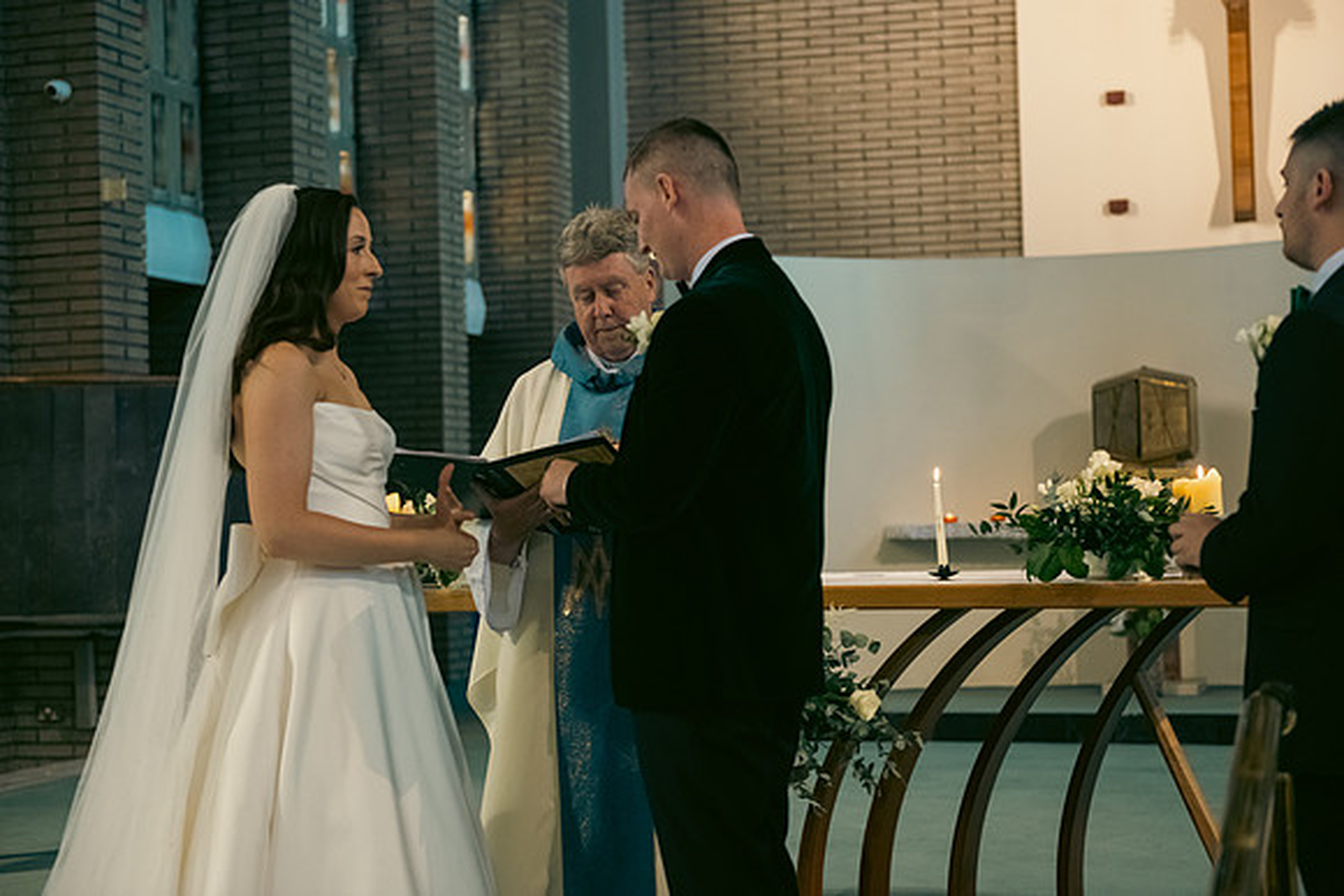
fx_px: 2166
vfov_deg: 23.4
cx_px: 672
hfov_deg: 34.5
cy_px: 448
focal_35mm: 58
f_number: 3.5
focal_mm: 58
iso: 1000
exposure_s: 1/160
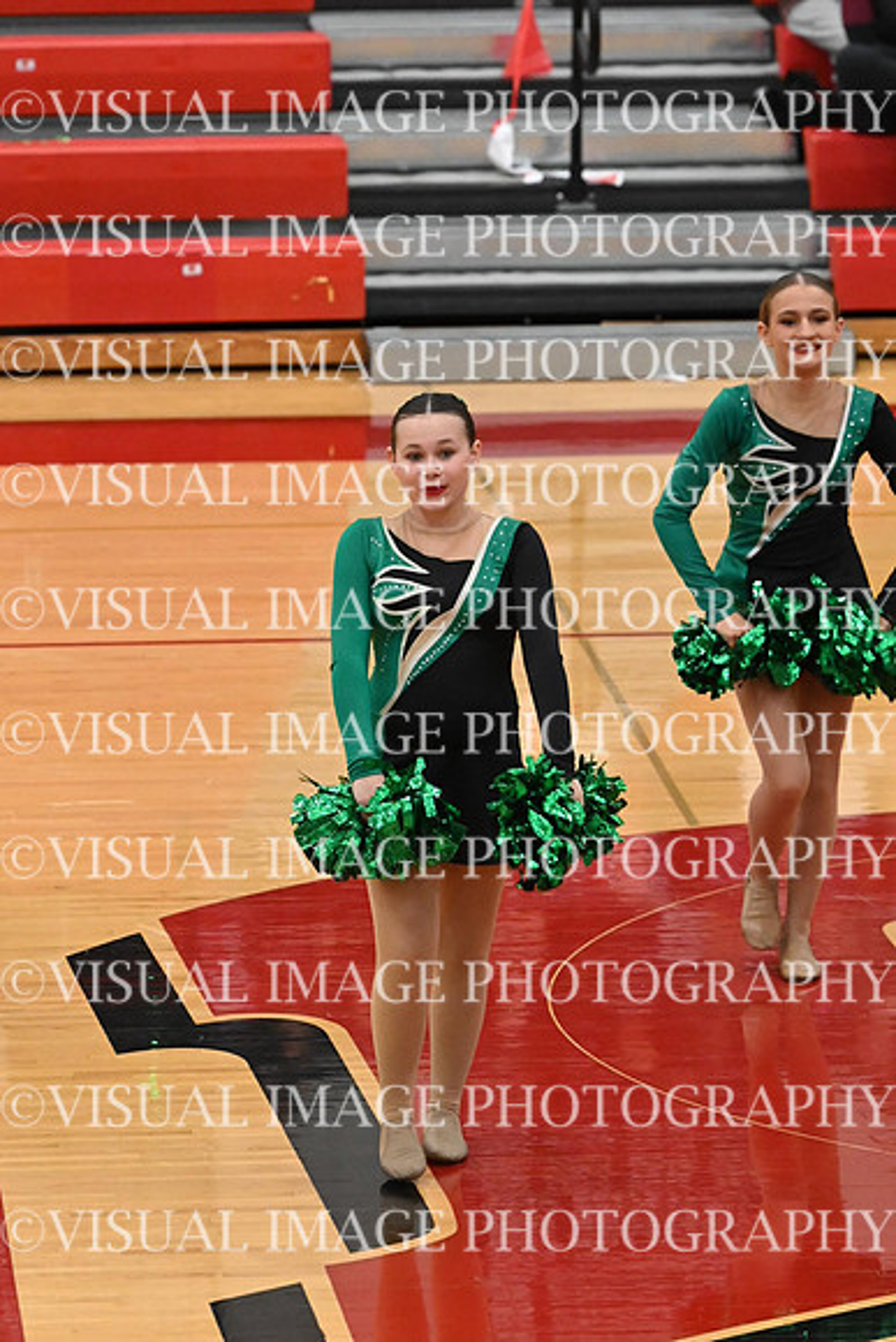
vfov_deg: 9.1
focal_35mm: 225
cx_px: 448
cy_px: 671
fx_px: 8394
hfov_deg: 6.1
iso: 8000
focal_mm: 150
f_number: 4
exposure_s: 1/400
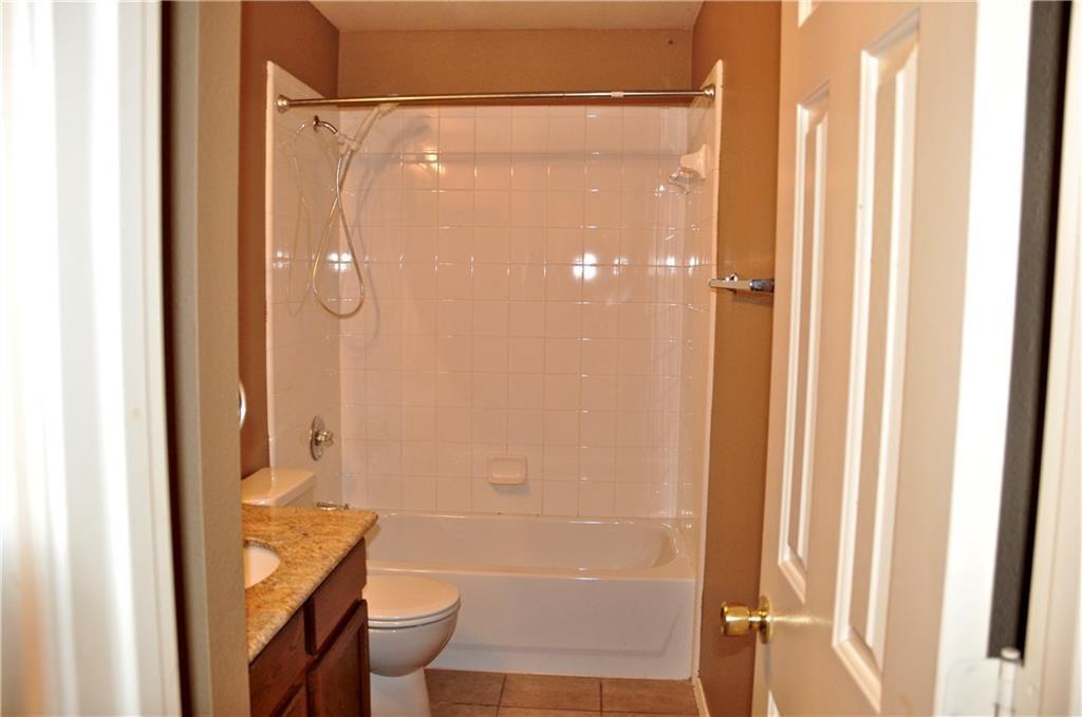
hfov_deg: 67.5
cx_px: 541
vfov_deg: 47.8
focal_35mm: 27
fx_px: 810
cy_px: 358
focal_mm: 18
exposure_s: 1/60
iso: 800
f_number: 3.5
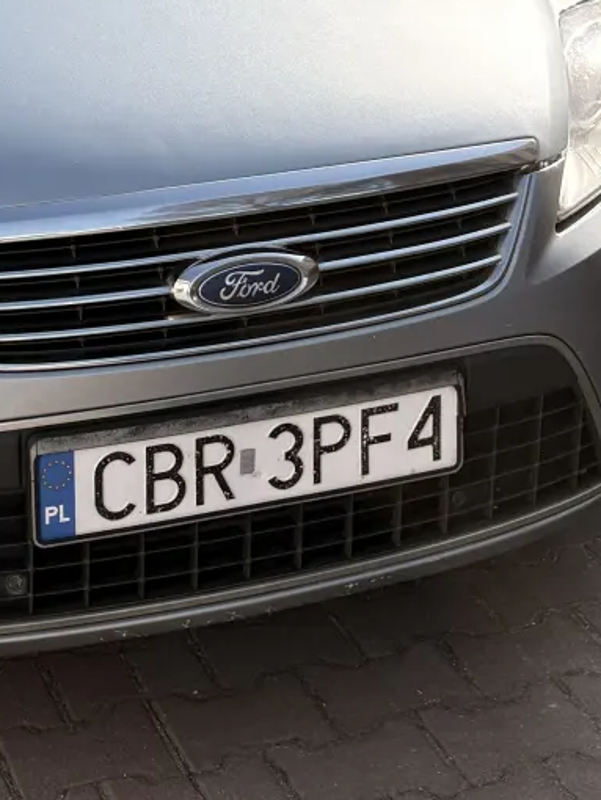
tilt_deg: -4.3
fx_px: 2012
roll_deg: -2.8
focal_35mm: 87
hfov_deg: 16.9
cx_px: 155
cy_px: -233
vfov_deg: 20.6
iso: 64
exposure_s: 1/1587
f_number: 1.6
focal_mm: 5.96
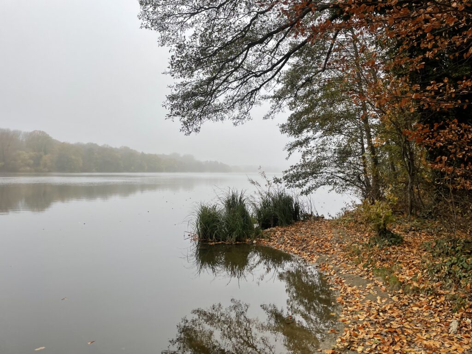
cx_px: 236
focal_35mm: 26
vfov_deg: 53.1
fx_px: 355
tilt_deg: -0.3
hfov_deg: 67.3
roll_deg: -0.5
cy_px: 177
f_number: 1.6
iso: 32
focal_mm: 4.2
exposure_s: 1/344
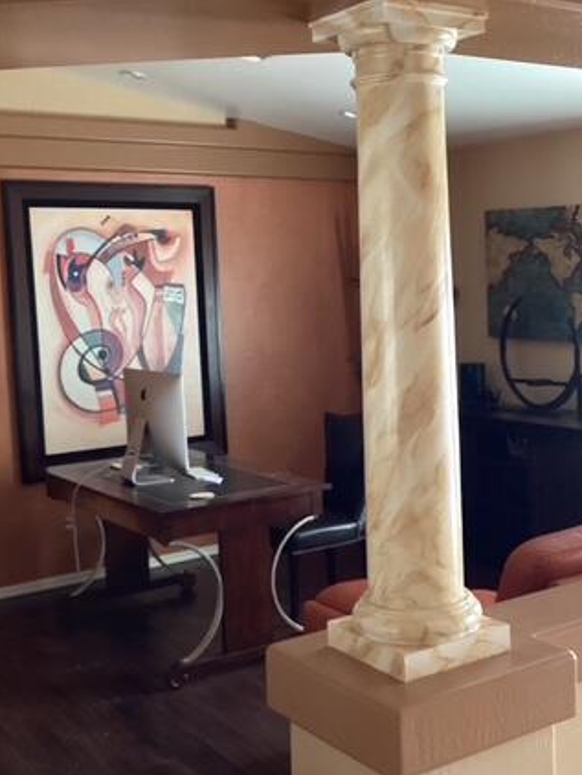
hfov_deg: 30.6
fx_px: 1053
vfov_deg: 40.4
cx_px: 404
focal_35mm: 47
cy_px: 380
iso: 160
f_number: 2.4
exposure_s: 1/50
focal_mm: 3.3
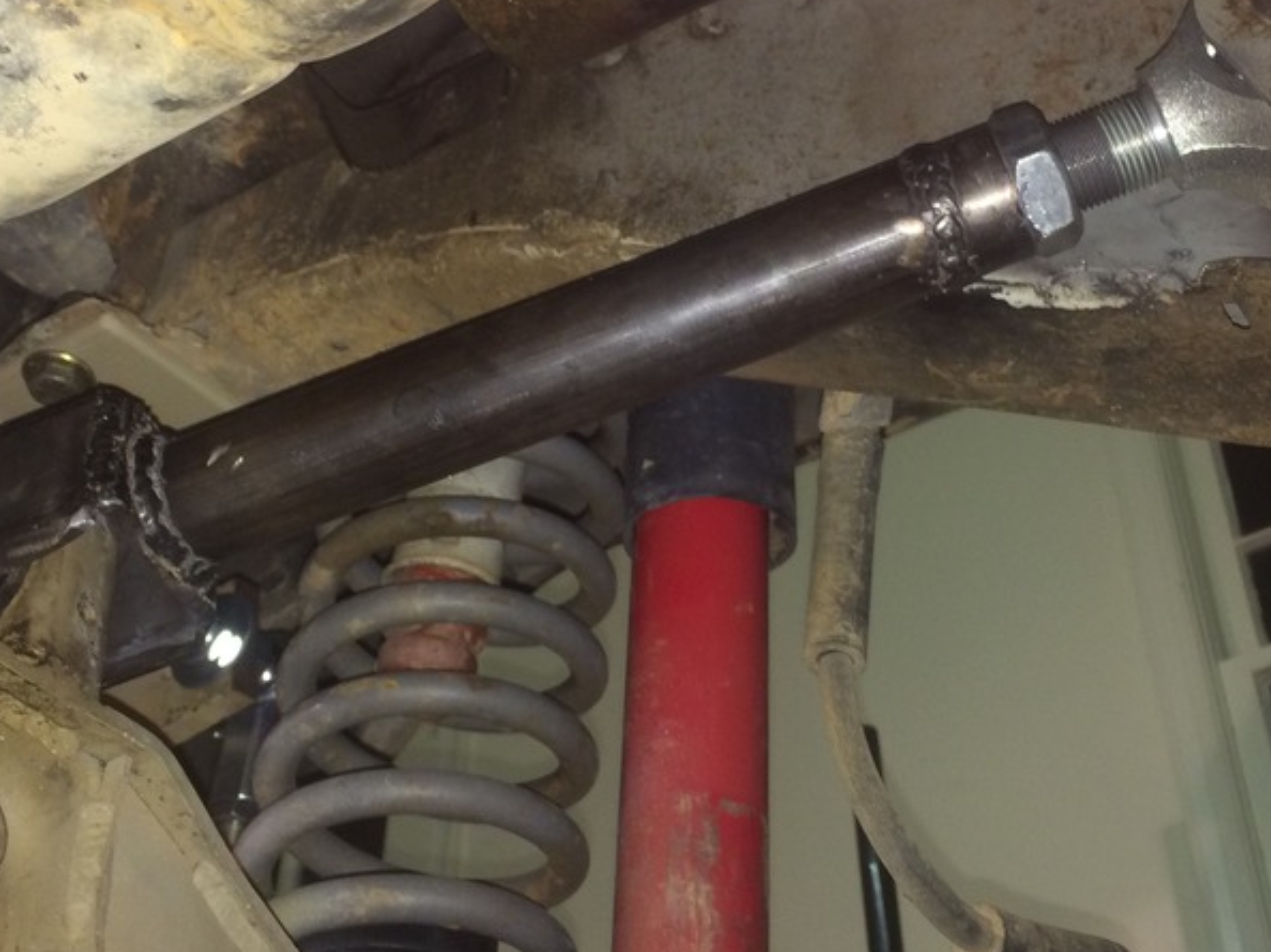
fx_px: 1835
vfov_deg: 29.0
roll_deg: +1.3
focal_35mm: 50
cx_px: 644
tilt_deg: +42.4
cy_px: 347
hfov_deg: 38.2
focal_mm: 4.15
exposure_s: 1/30
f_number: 2.2
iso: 100
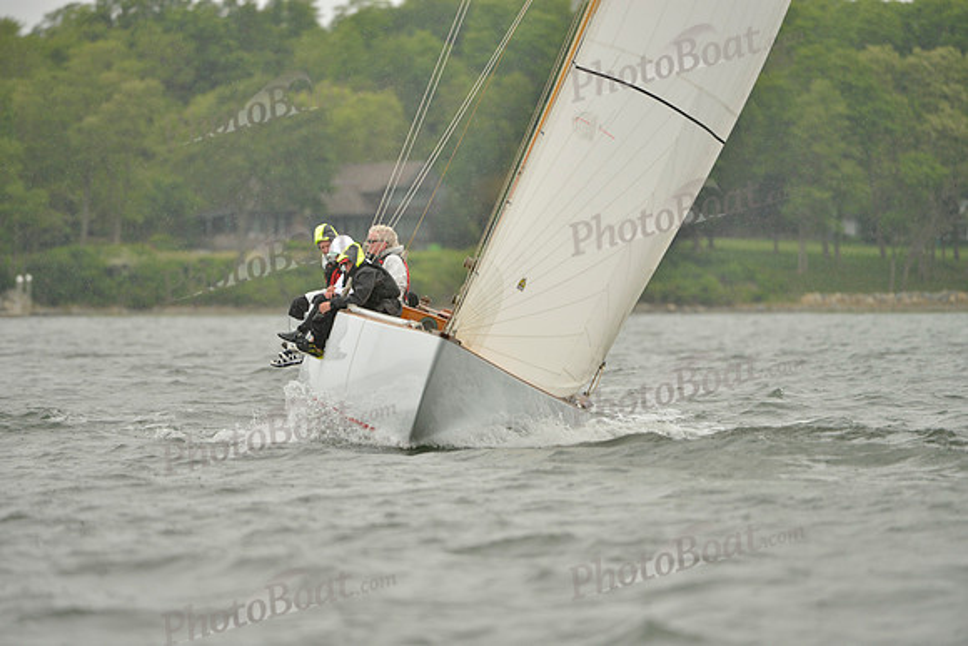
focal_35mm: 380
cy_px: 323
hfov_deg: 5.4
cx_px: 484
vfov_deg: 3.6
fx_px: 10220
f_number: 4
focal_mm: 380
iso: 400
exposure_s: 1/640
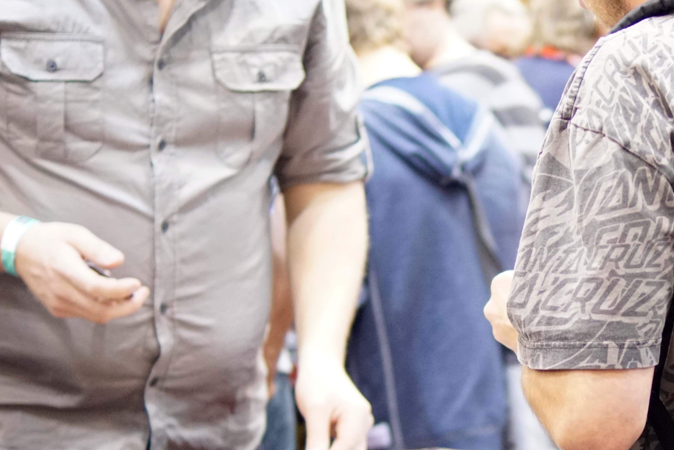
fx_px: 2211
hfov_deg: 17.0
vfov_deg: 11.6
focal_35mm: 118
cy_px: 363
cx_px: 658
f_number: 2
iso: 2000
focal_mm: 35
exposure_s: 1/200
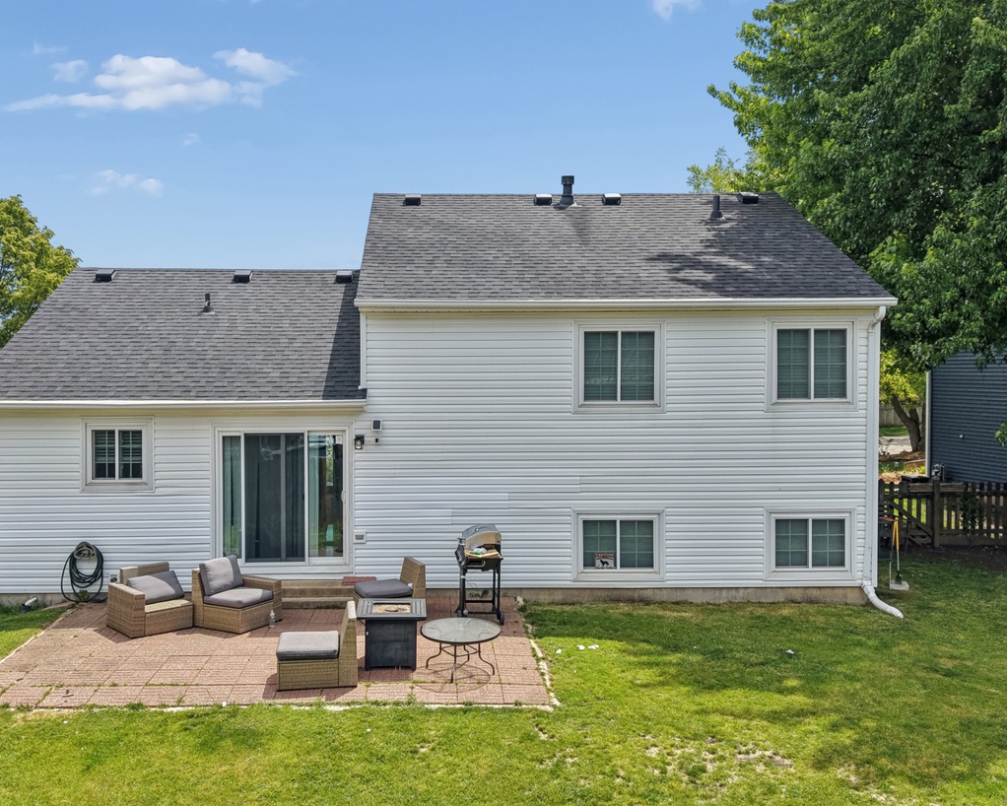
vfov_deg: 44.5
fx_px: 984
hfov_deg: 54.1
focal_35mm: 33
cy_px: 427
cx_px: 441
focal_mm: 8.7
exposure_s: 1/5000
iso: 260
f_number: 1.8
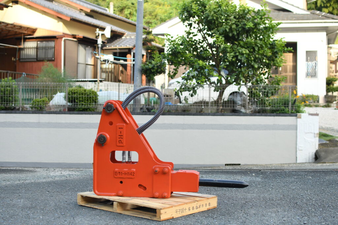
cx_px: 169
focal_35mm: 52
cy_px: 112
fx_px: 493
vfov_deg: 25.8
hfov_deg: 37.8
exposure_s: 1/500
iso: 250
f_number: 2.8
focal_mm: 35
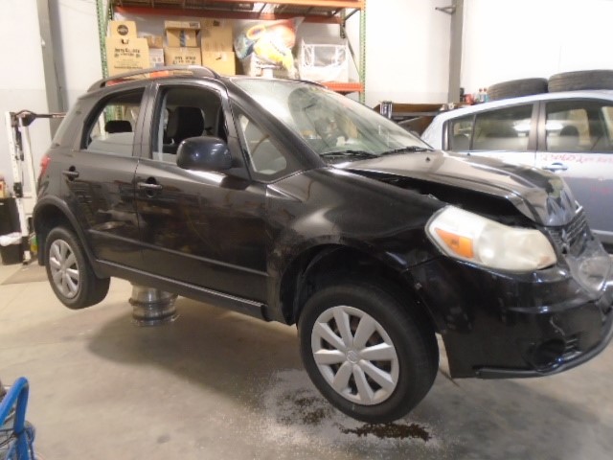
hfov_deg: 67.3
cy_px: 230
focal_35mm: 26
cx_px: 306
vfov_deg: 53.1
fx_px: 460
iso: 400
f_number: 3.2
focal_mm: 4.6
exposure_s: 1/13
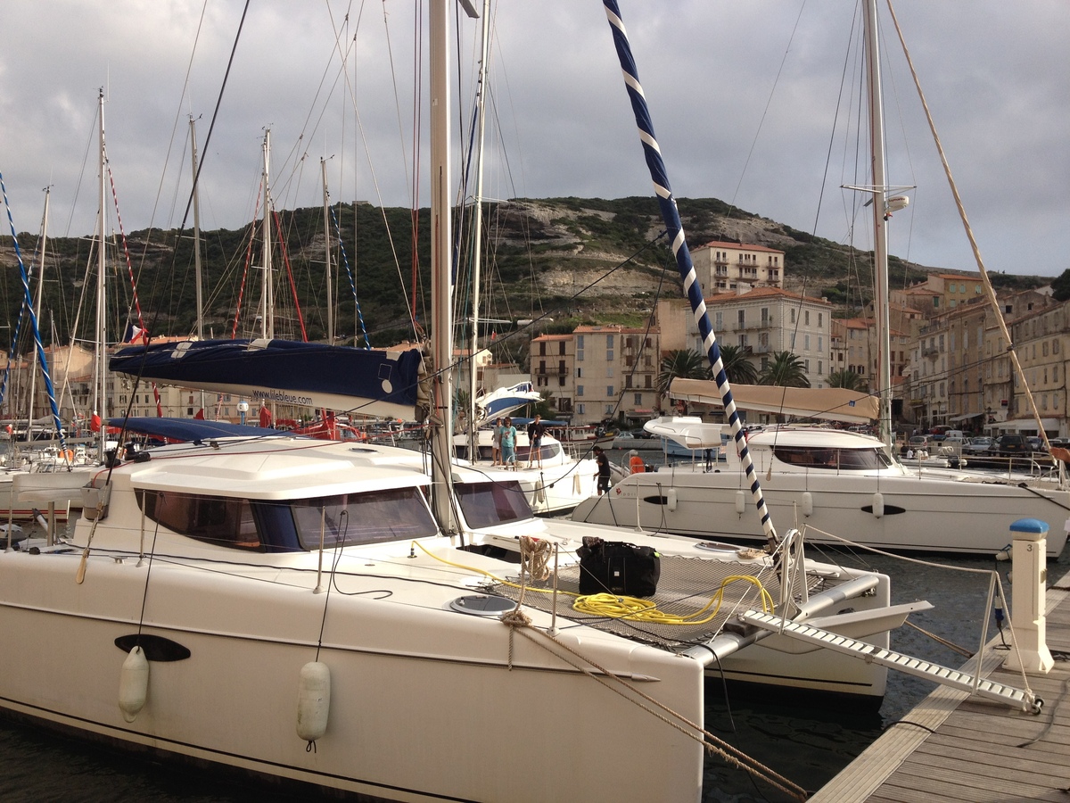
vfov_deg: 40.7
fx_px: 1082
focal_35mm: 35
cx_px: 535
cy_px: 402
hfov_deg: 52.6
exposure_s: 1/1577
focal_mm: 4.28
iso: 64
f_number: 2.4
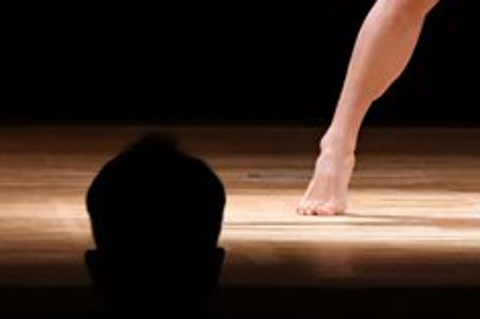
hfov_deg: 2.6
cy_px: -187
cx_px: 436
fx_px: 10499
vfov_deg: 1.7
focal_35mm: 788
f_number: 5.6
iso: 3200
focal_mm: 160
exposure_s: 1/400
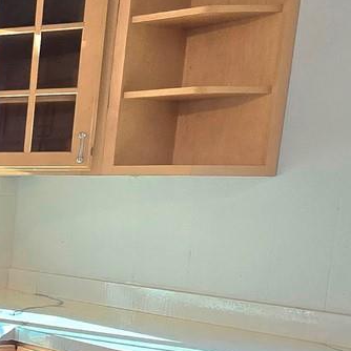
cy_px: 290
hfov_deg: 18.6
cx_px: -364
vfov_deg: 30.2
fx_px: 631
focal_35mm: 55
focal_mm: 2.2
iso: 160
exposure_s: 1/60.2
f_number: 2.2
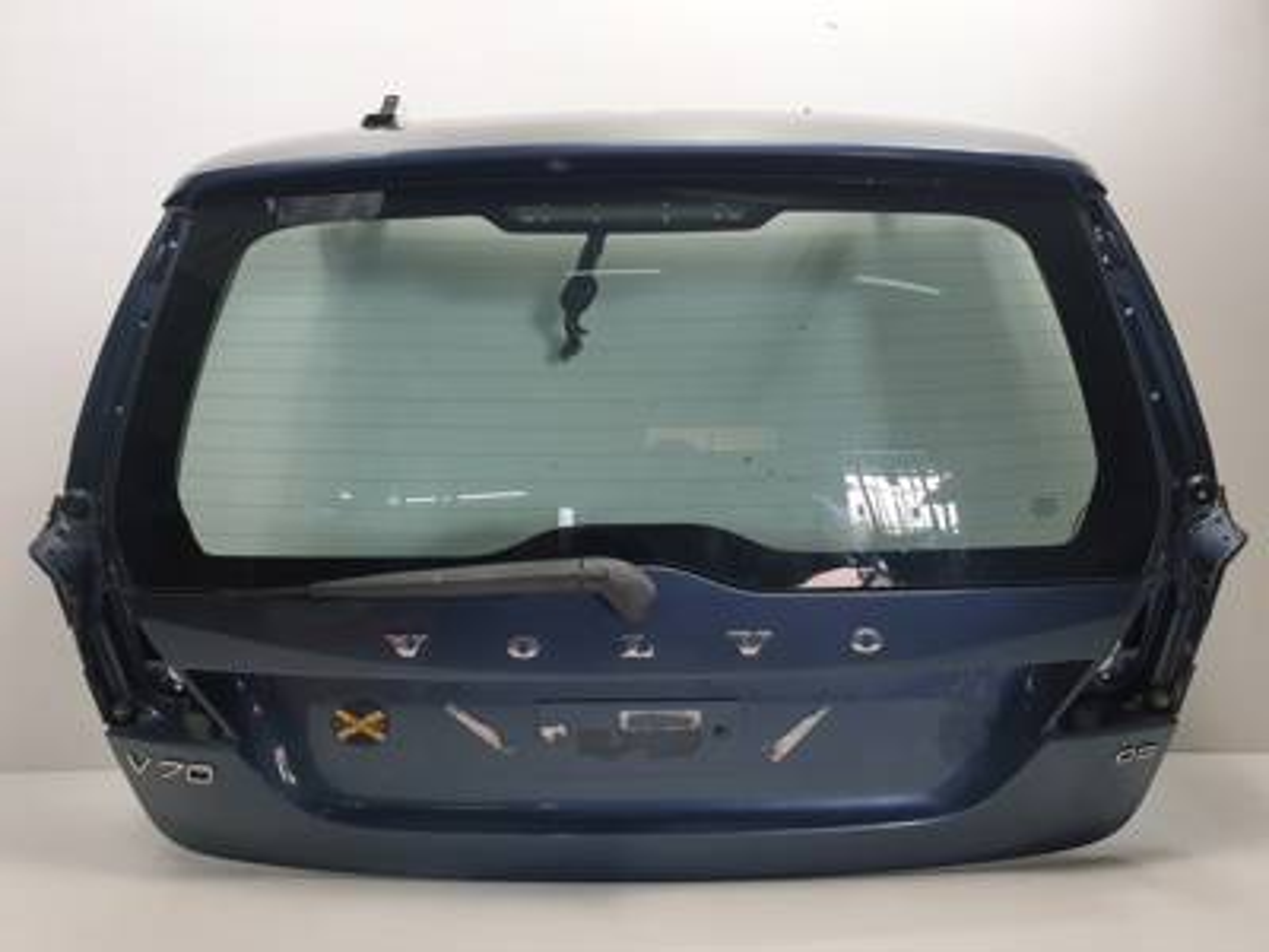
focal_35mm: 26
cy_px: 476
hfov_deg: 67.3
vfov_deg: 53.1
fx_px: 953
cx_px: 634
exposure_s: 1/100
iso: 64
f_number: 2.4
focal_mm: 4.3
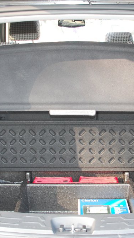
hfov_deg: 22.6
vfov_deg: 39.2
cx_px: 60
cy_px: 120
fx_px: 335
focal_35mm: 53
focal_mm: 22
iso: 400
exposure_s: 1/80
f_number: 4
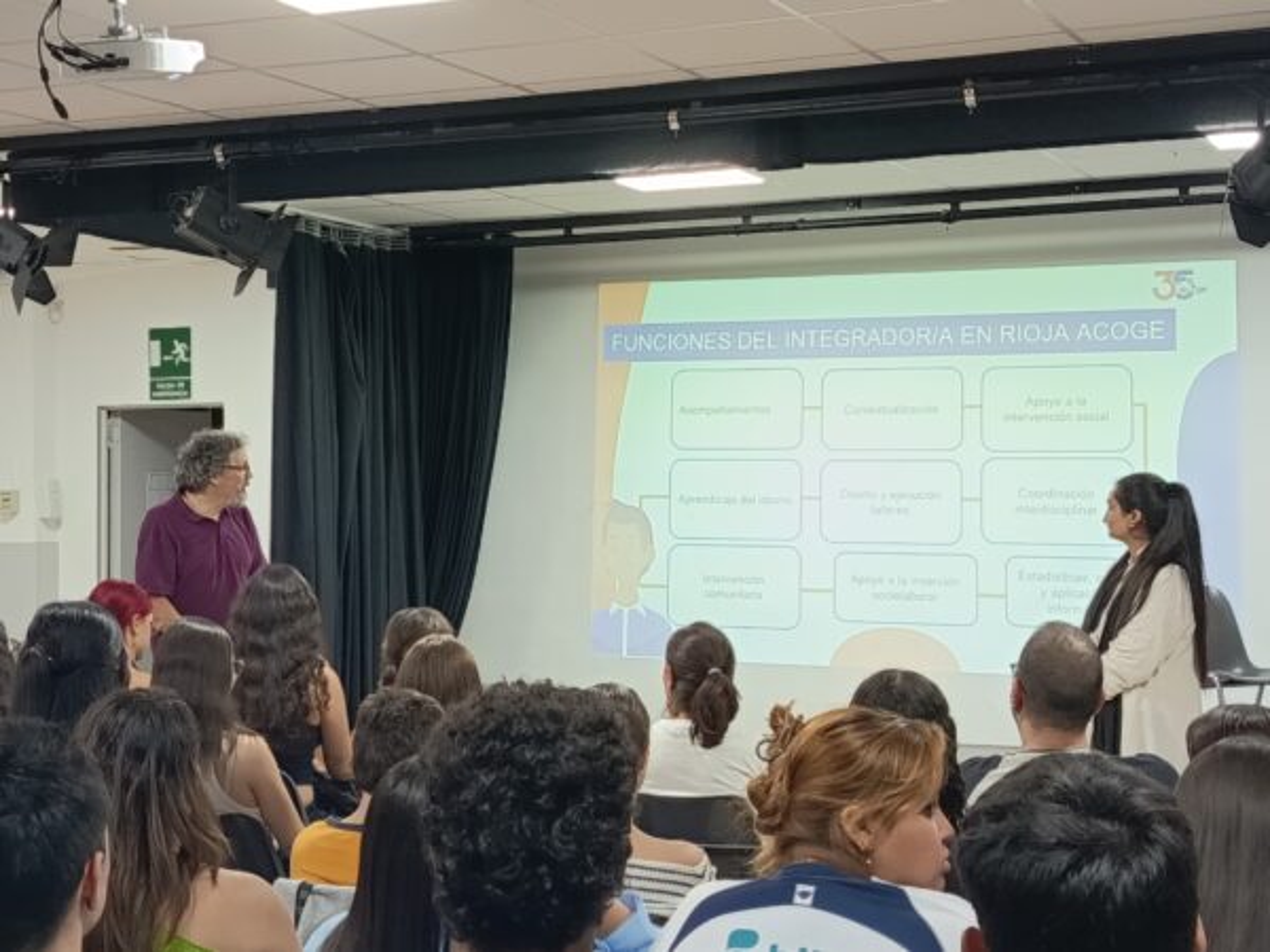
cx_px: 635
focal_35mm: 62
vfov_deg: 23.7
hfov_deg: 31.2
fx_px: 2275
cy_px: 476
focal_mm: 5.24
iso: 443
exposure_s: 1/33.3
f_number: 1.7
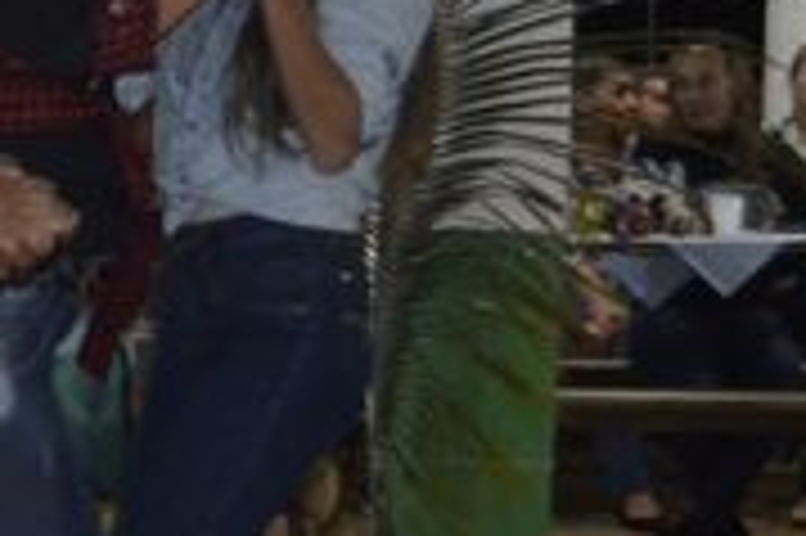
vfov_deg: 7.9
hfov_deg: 10.6
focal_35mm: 174
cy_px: 372
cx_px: -937
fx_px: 3892
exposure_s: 1/60
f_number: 4.2
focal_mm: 26
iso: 3200
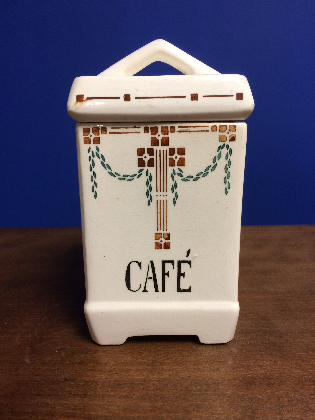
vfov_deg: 61.7
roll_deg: +3.0
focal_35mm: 29
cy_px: 210
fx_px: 352
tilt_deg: -17.7
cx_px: 158
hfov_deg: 48.2
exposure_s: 1/33
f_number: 2.2
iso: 80
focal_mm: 4.15
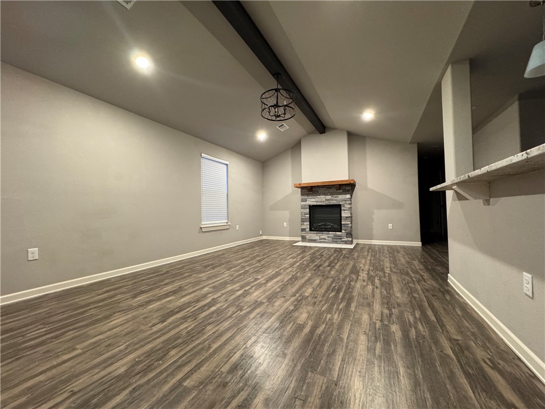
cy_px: 204
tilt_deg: +1.4
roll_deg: +0.7
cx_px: 272
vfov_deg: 85.7
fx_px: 220
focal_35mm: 14
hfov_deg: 102.1
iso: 640
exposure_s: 1/60
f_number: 2.2
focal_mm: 2.22
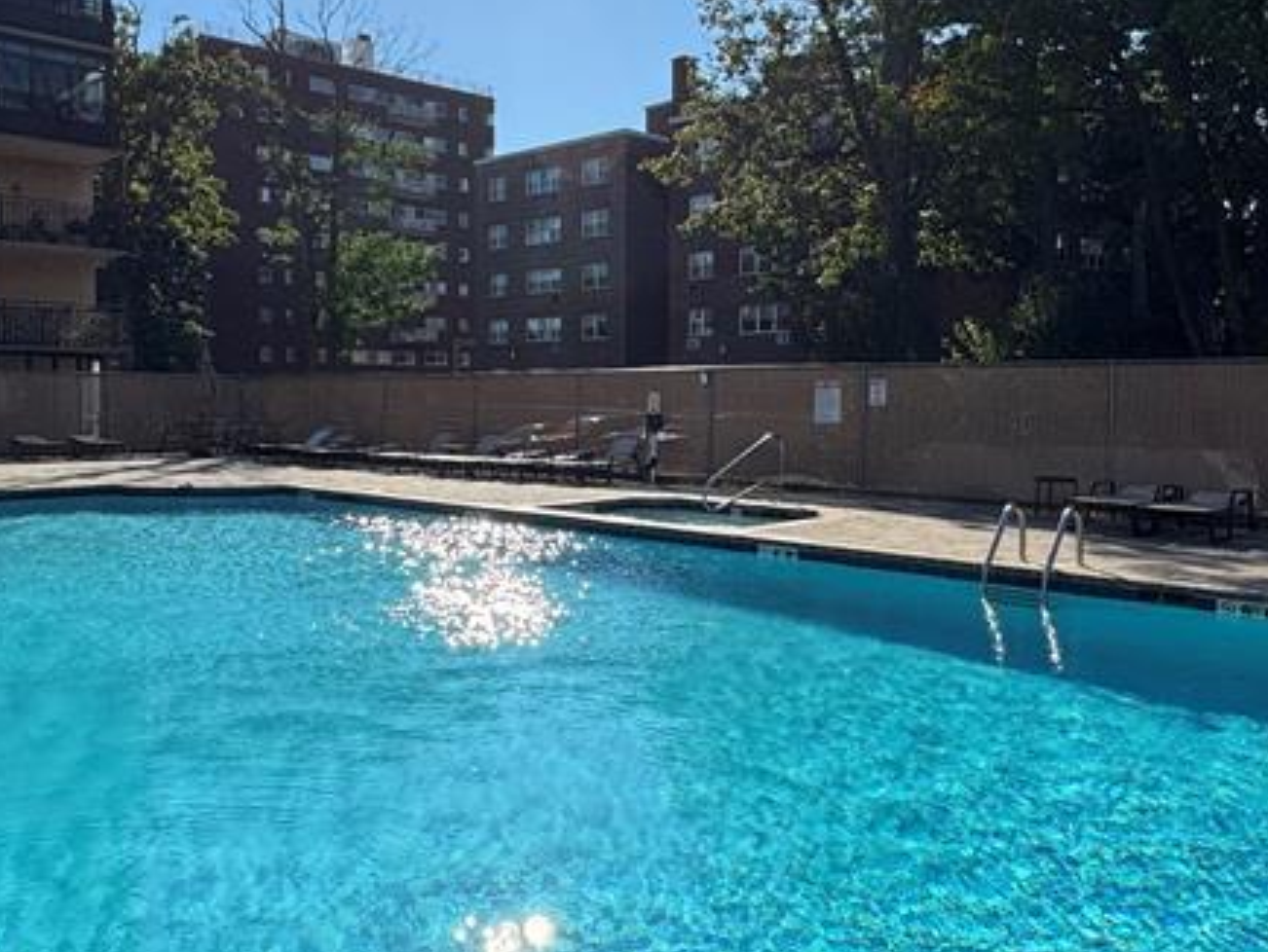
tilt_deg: -3.6
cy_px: 458
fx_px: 1209
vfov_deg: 43.0
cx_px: 637
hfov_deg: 55.3
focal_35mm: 33
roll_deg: -0.4
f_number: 2.2
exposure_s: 1/2083
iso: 50
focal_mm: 2.22
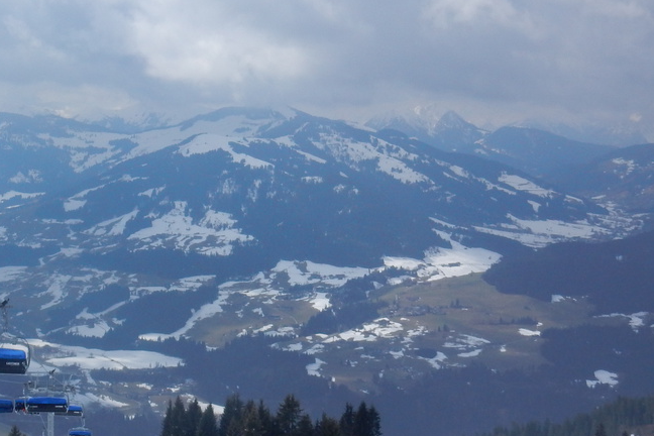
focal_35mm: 74
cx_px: 21
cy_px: 142
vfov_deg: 18.4
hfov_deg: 26.1
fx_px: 1344
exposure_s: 1/2000
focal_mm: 6.4
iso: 125
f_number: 4.5
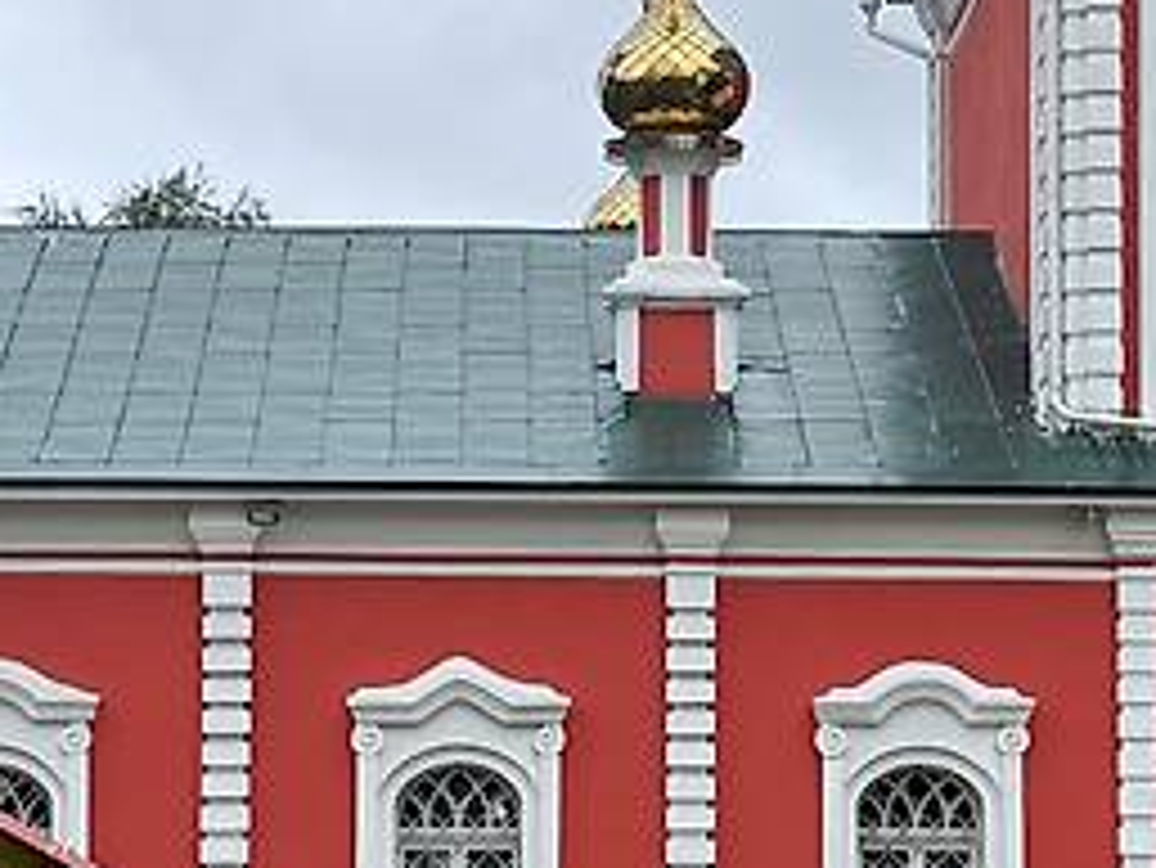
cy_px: -207
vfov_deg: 12.9
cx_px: 634
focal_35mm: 112
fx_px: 3742
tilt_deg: +12.0
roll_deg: +0.5
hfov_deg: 17.6
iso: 80
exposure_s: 1/1767
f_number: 1.78
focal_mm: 6.76
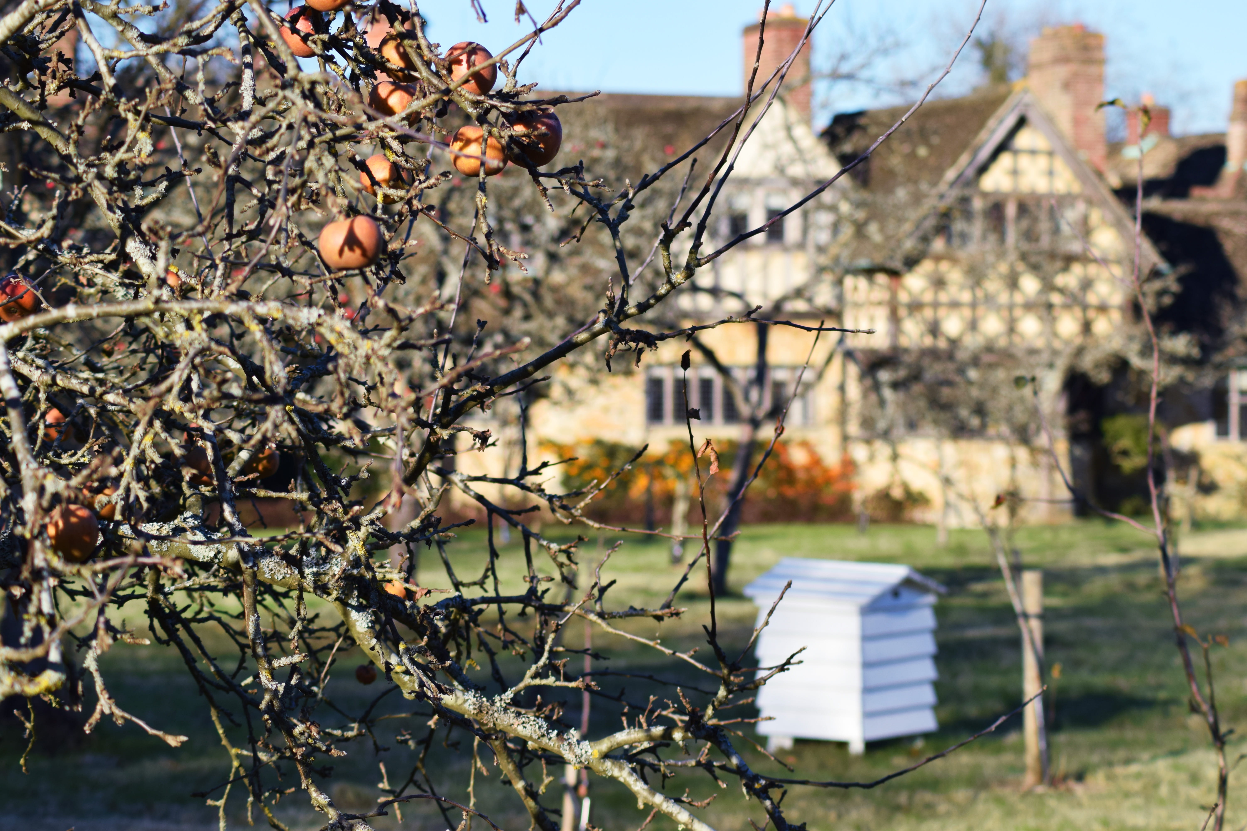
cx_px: 624
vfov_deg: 13.0
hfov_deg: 19.5
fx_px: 3637
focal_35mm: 105
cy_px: 416
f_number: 6.3
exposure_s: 1/640
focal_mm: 70
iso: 200
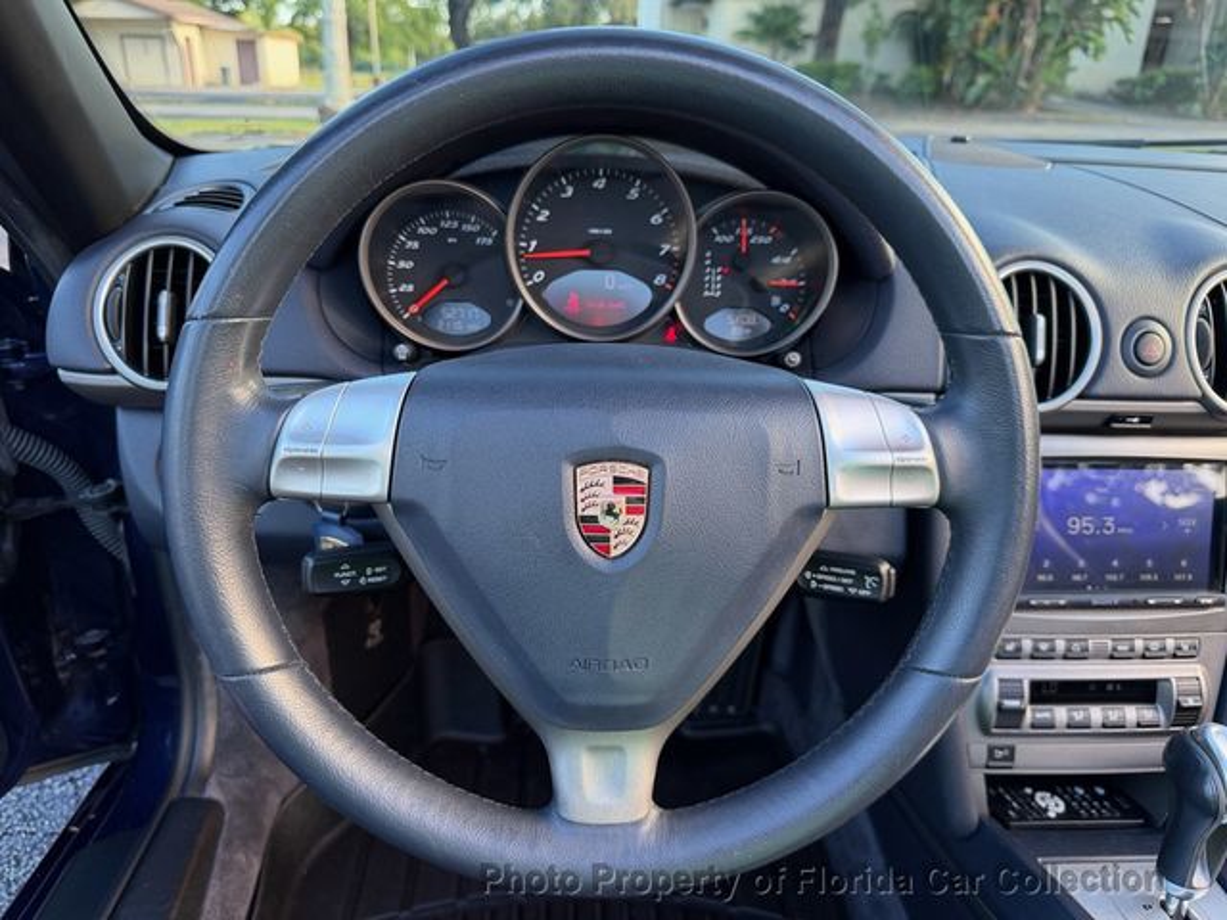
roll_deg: -2.0
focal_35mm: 24
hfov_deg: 71.6
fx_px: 851
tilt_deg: -23.2
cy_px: 460
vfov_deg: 56.8
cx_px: 614
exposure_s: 1/141
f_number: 1.78
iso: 160
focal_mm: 6.76
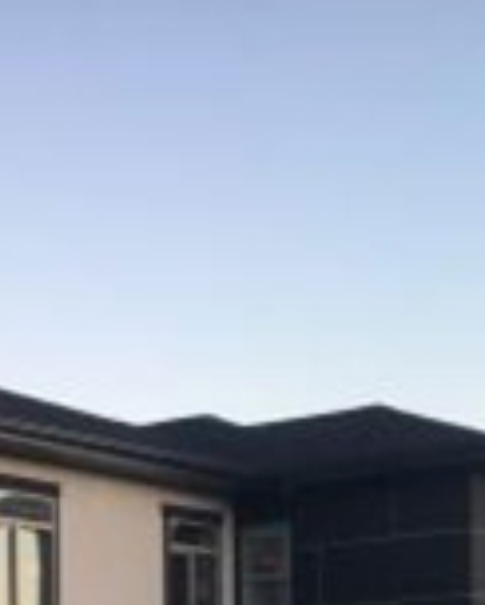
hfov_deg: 11.9
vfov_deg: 14.8
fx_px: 2131
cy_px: 951
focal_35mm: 119
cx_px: -394
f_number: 2.2
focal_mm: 4.15
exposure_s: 1/120
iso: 25
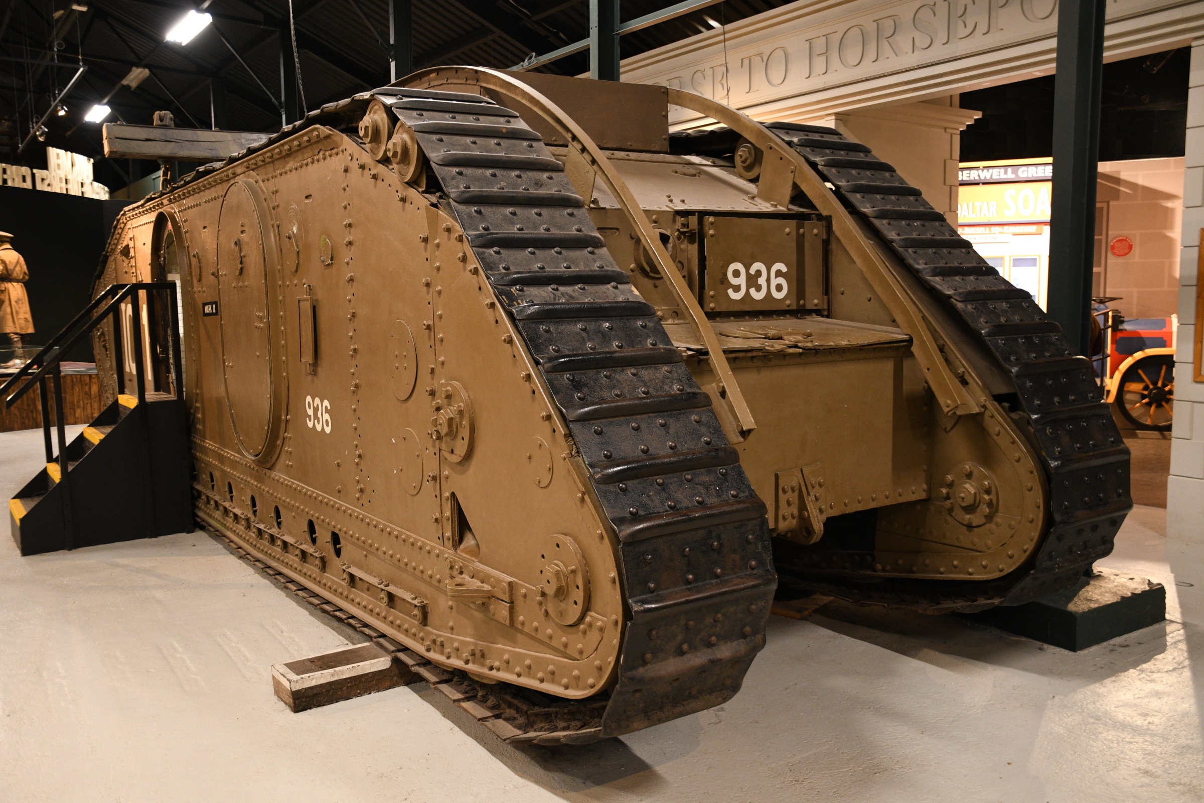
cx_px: 602
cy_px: 402
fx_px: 1003
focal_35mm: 30
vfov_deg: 43.6
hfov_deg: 61.9
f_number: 2.8
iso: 1000
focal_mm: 20
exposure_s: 1/30
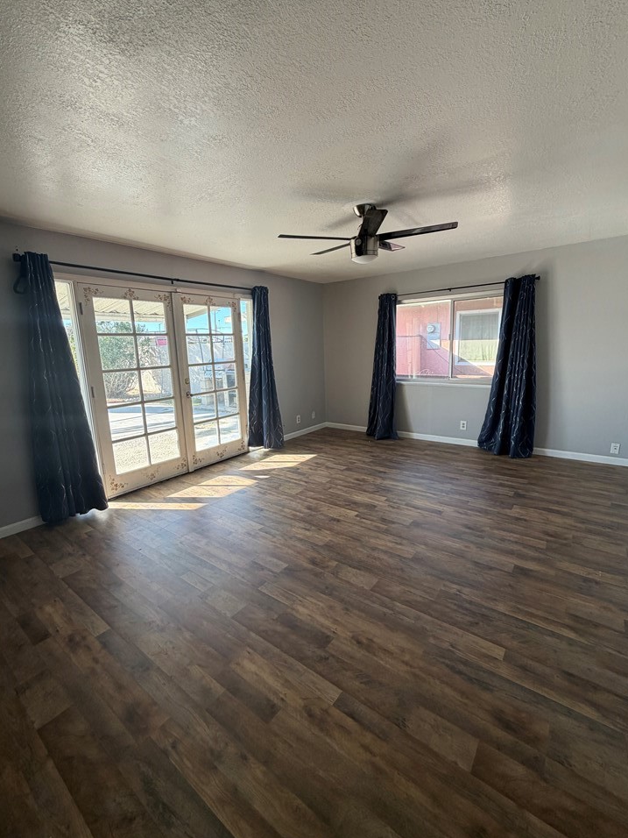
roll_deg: +1.8
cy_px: 413
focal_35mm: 15
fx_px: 363
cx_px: 315
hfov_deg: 81.7
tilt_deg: -10.1
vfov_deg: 98.2
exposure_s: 1/121
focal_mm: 2.22
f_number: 2.2
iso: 100
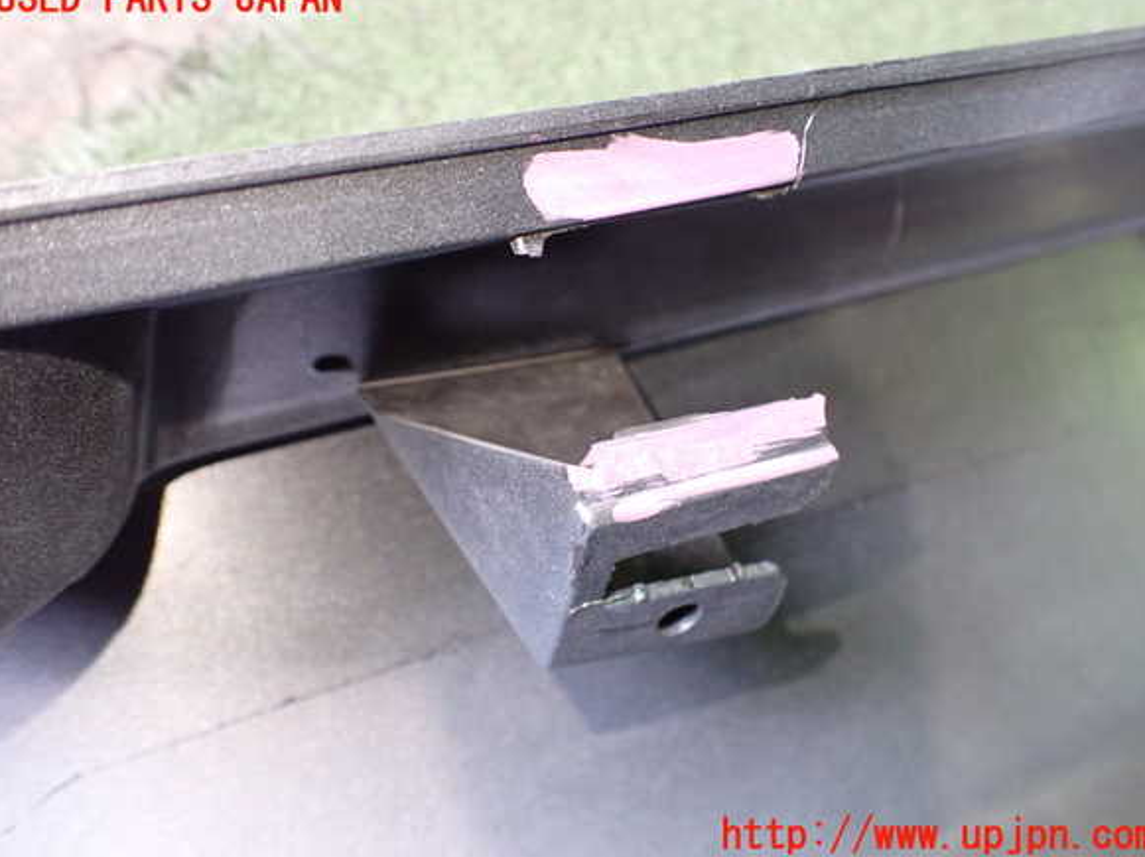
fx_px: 1025
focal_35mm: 31
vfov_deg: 45.4
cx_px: 575
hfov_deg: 58.4
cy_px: 418
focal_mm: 5.4
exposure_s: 1/100
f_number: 2.3
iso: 800
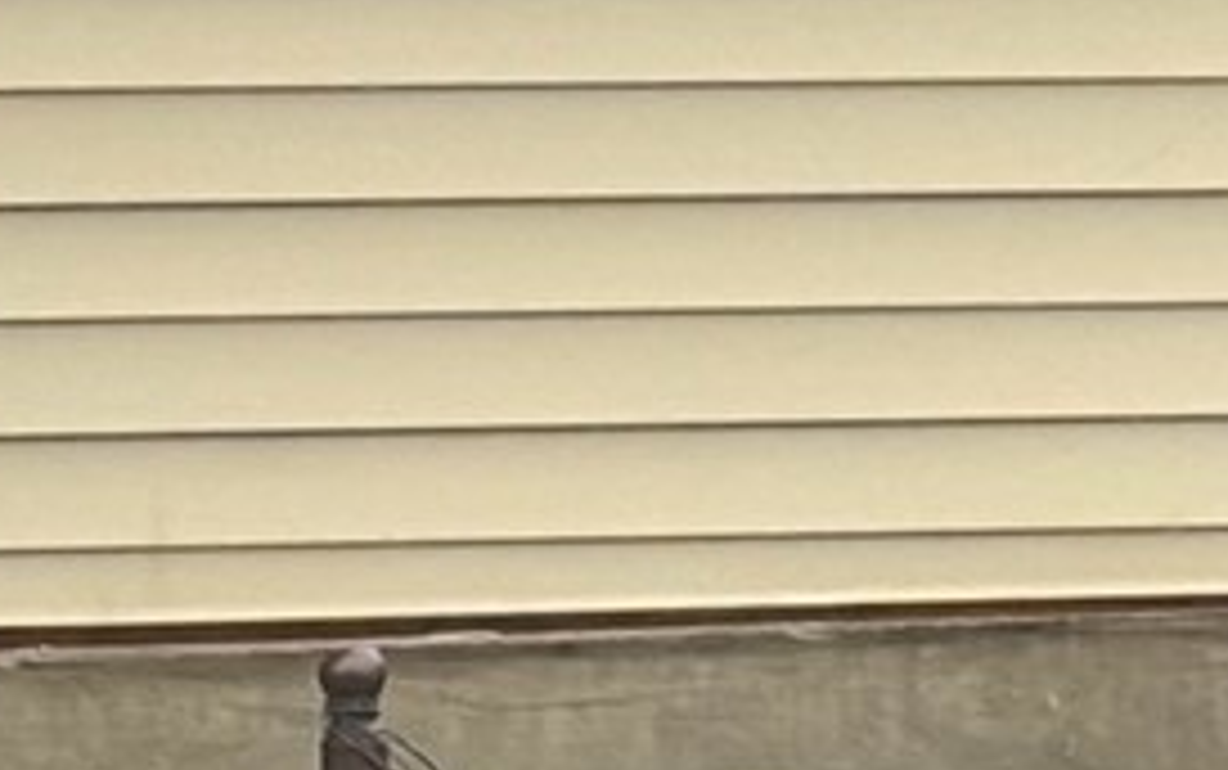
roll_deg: +0.6
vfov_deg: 3.2
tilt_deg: +5.0
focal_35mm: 413
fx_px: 13830
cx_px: 1732
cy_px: -901
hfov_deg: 5.1
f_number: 1.6
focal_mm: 5.96
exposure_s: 1/1205
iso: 32
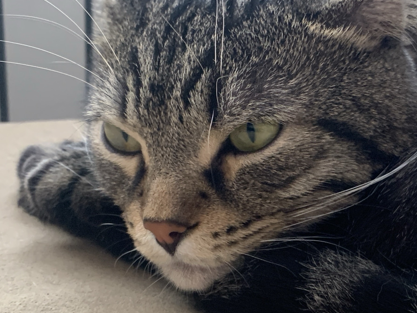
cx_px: 339
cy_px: 225
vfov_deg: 25.0
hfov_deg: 32.3
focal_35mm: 58
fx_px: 698
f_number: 1.8
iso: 400
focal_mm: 4.25
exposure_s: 1/53
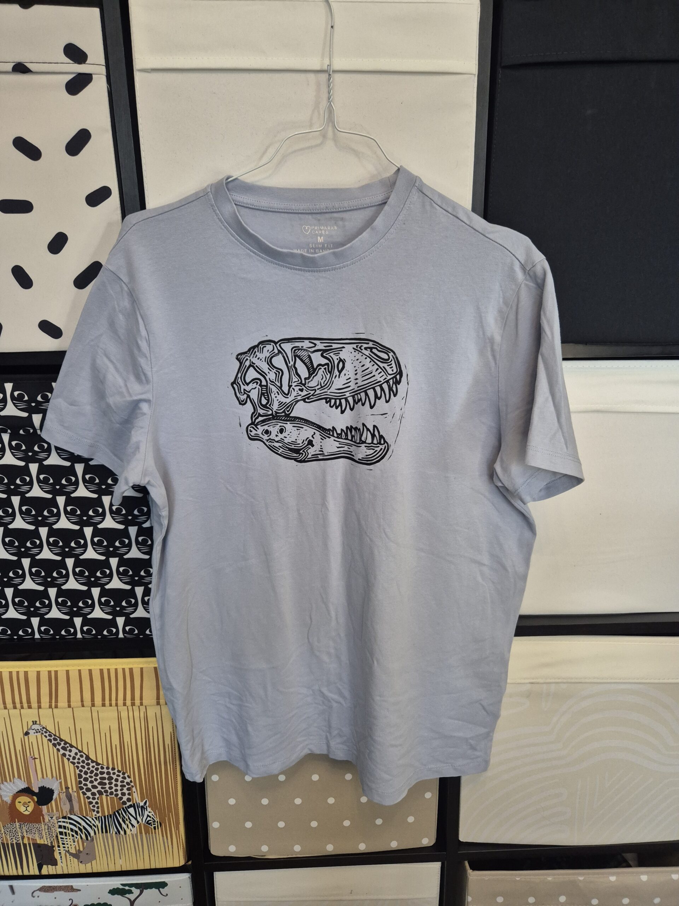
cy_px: 453
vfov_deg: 73.9
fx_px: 602
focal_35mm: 23
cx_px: 340
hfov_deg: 58.9
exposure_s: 1/100
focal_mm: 5.4
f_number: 1.8
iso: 500
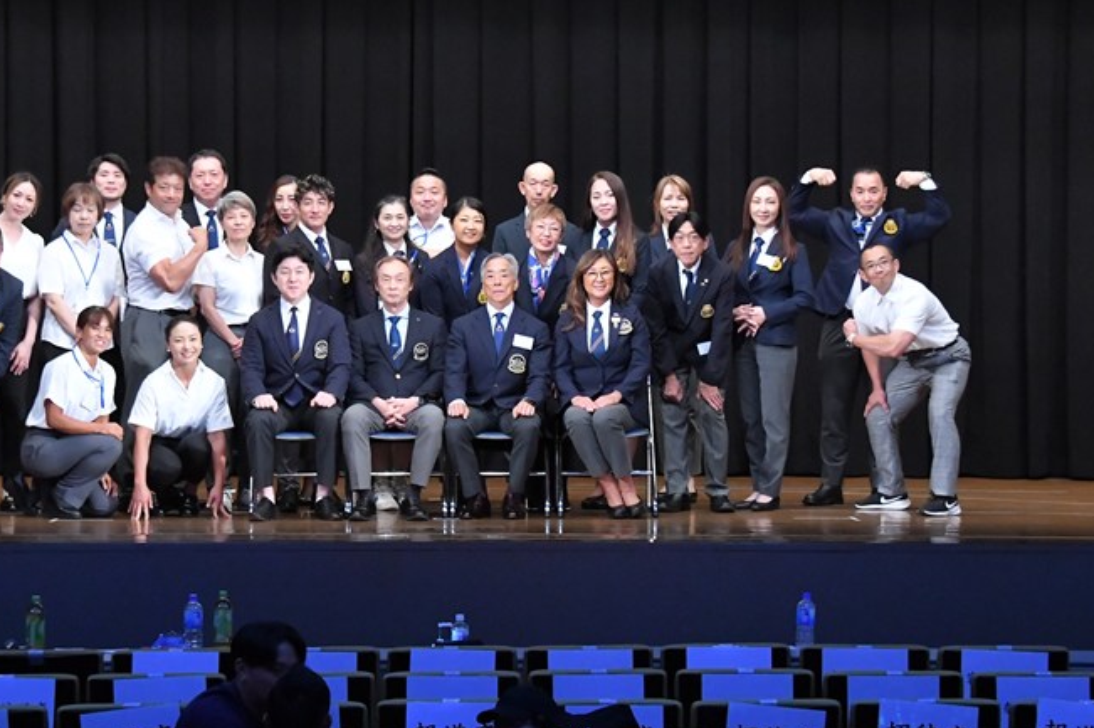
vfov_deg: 10.9
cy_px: 309
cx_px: 520
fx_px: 3796
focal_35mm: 125
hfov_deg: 16.4
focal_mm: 70
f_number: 5.6
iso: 8000
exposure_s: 1/400
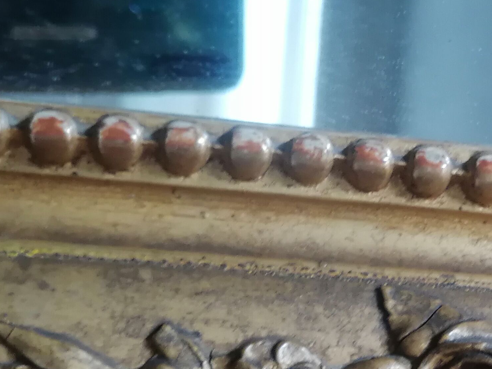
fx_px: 1336
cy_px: 343
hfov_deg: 20.1
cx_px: 521
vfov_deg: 15.5
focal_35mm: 94
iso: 125
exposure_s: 1/33.3
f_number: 1.8
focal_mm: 5.3
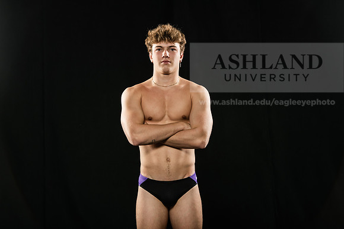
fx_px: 1070
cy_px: 114
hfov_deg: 18.3
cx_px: 172
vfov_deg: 12.2
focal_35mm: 112
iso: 320
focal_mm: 112
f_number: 5.6
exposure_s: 1/250
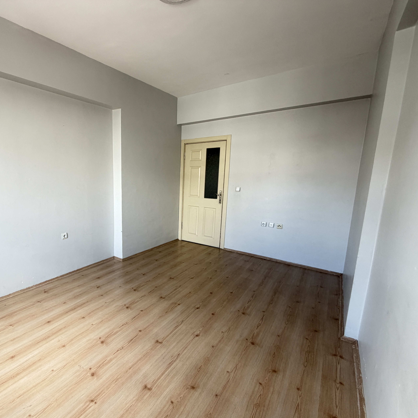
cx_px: 145
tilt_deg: -9.3
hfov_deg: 81.6
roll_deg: -0.2
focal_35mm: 17
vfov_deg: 84.0
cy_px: 215
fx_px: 232
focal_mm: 2.22
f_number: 2.2
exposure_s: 1/121
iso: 160
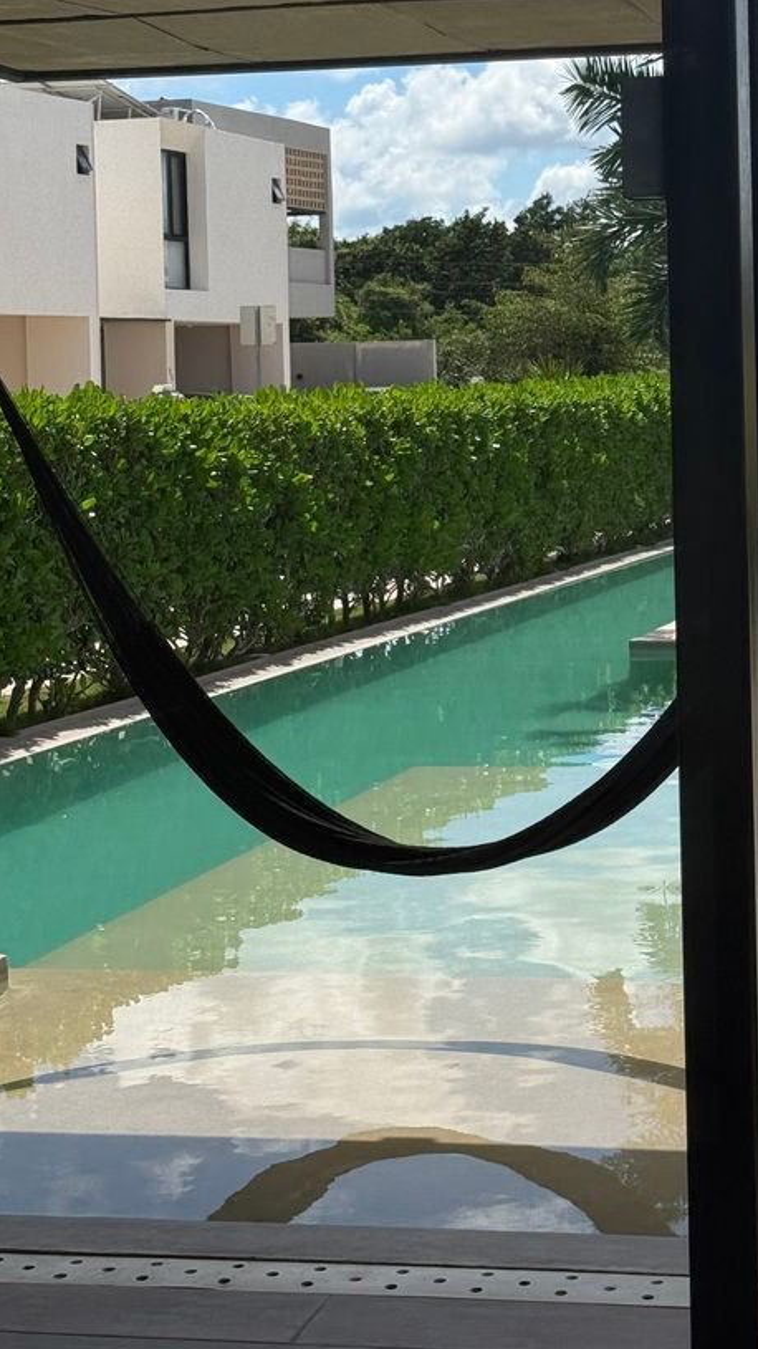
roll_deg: +1.0
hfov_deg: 15.5
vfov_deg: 27.3
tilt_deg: -0.1
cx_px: 664
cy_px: 409
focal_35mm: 77
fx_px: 2753
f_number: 1.78
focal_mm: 6.76
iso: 100
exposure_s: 1/9901
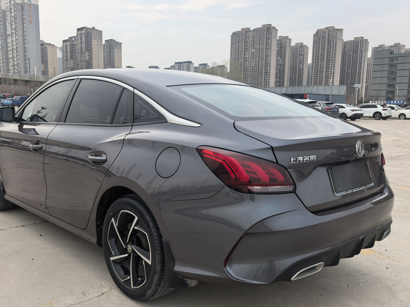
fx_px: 379
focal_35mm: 32
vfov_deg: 44.0
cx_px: 193
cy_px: 175
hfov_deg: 56.8
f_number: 2
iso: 50
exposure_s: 1/1176
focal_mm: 6.98
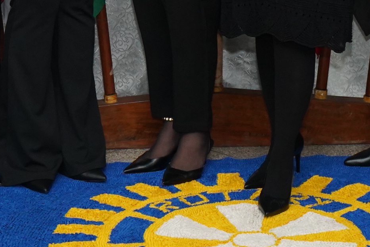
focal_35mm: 139
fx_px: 1429
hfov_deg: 14.8
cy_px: -178
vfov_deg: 9.5
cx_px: 191
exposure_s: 1/125
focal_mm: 33
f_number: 5.6
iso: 3200
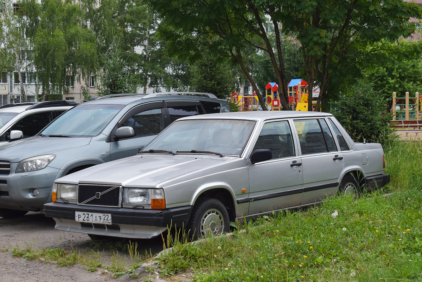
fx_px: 791
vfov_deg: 20.2
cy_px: 141
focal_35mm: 68
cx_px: 211
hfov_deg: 29.9
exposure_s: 1/1000
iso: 800
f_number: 7.1
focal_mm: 45
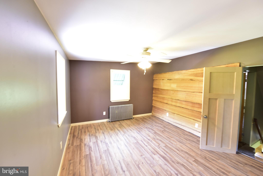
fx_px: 102
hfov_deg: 104.2
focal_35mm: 14
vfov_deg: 81.2
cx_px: 132
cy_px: 88
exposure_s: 1/6
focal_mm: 14
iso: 1600
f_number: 6.3
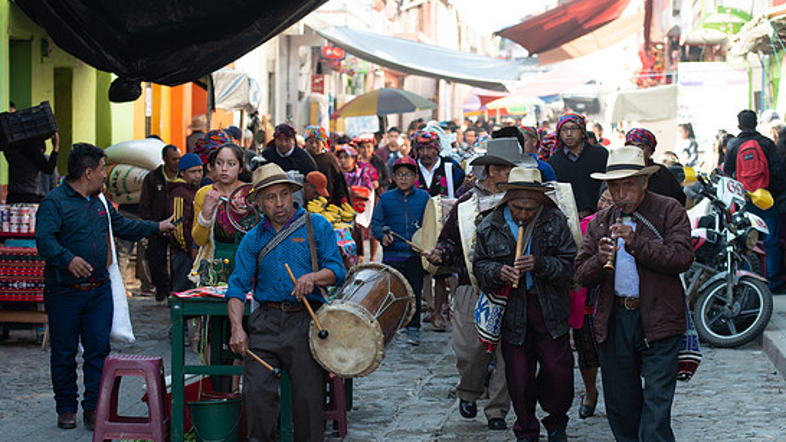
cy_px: 272
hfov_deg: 17.8
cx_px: 481
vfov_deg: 10.1
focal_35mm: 120
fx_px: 2501
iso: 160
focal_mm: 70
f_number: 4
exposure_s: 1/125
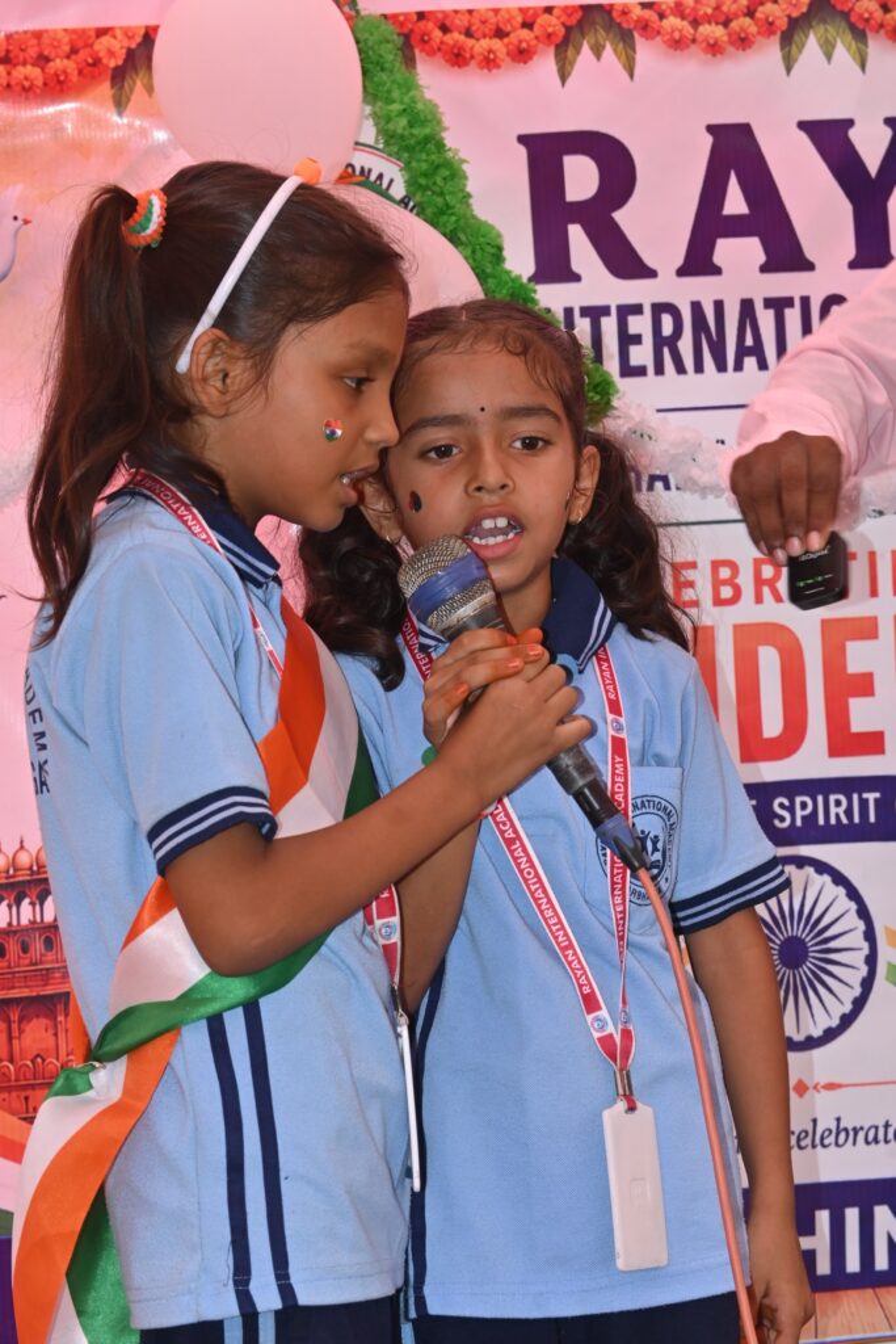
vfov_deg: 27.0
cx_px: 448
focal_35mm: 75
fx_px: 2799
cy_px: 672
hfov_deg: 18.2
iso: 250
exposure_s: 1/125
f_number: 8
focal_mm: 50
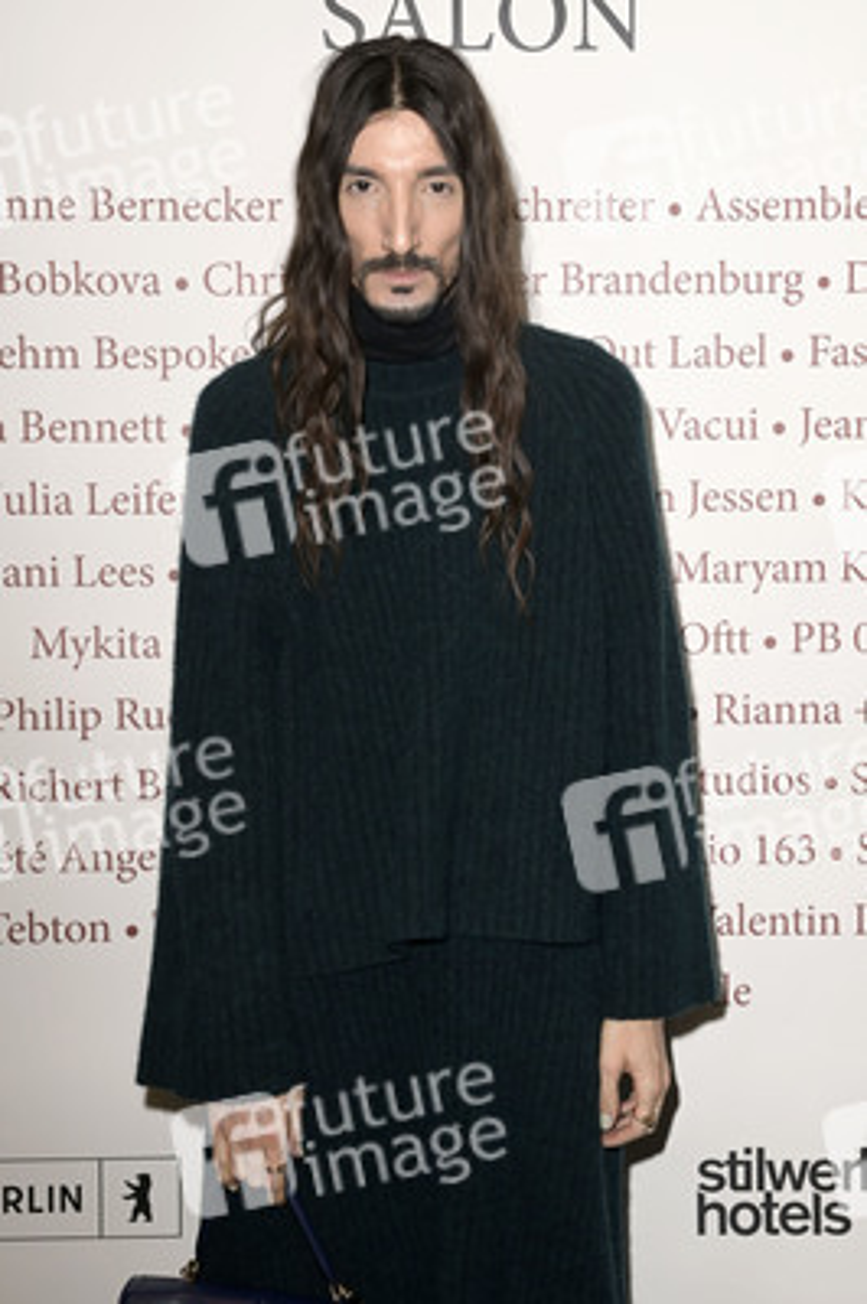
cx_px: 434
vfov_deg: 41.1
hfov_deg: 28.0
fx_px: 1737
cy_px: 652
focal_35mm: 48
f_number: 5.6
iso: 500
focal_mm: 48
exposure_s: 1/200
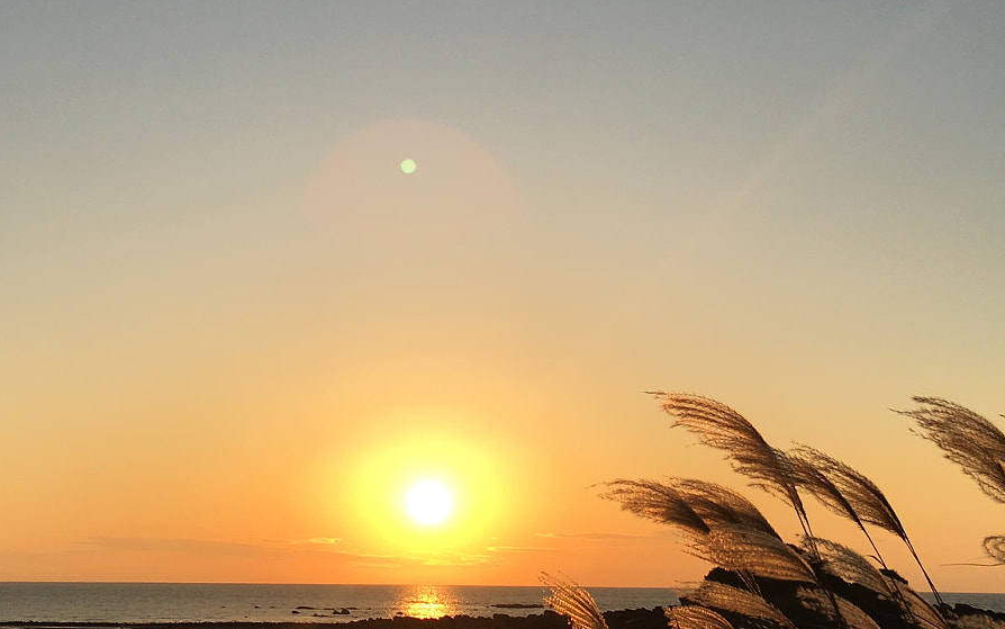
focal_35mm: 55
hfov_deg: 36.8
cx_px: 429
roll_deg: -0.7
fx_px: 1507
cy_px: 349
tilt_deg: +9.9
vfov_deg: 23.5
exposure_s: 1/1672
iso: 25
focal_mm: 4.15
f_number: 2.2
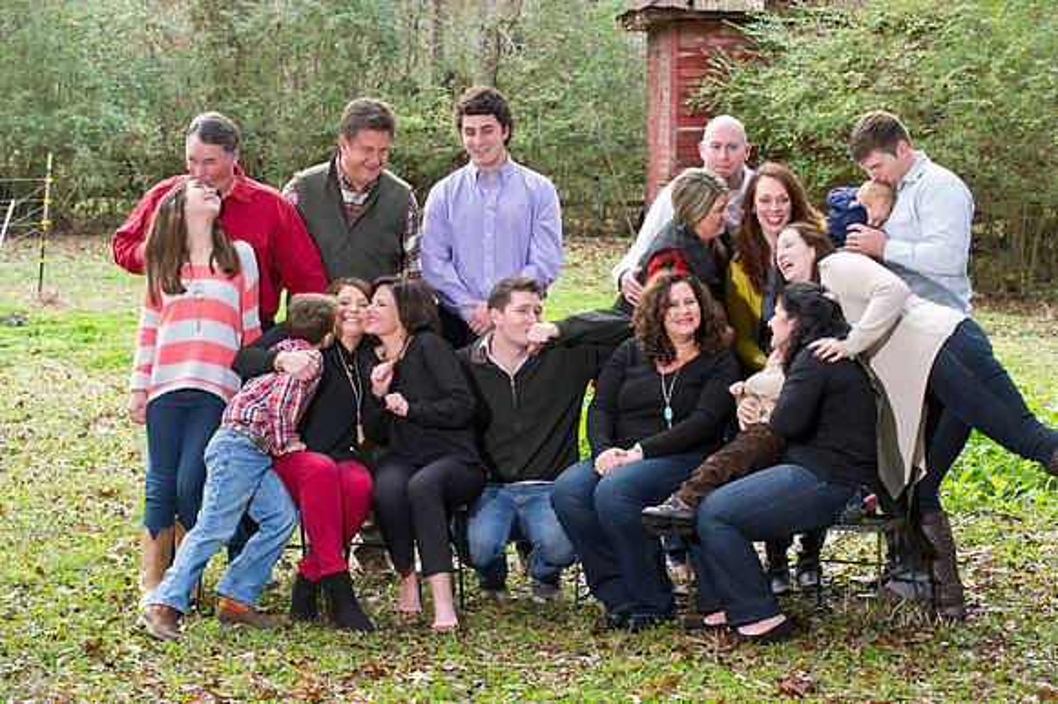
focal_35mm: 86
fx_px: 2526
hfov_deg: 23.7
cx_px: 529
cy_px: 352
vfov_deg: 15.9
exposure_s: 1/125
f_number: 6.3
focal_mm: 86
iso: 1250
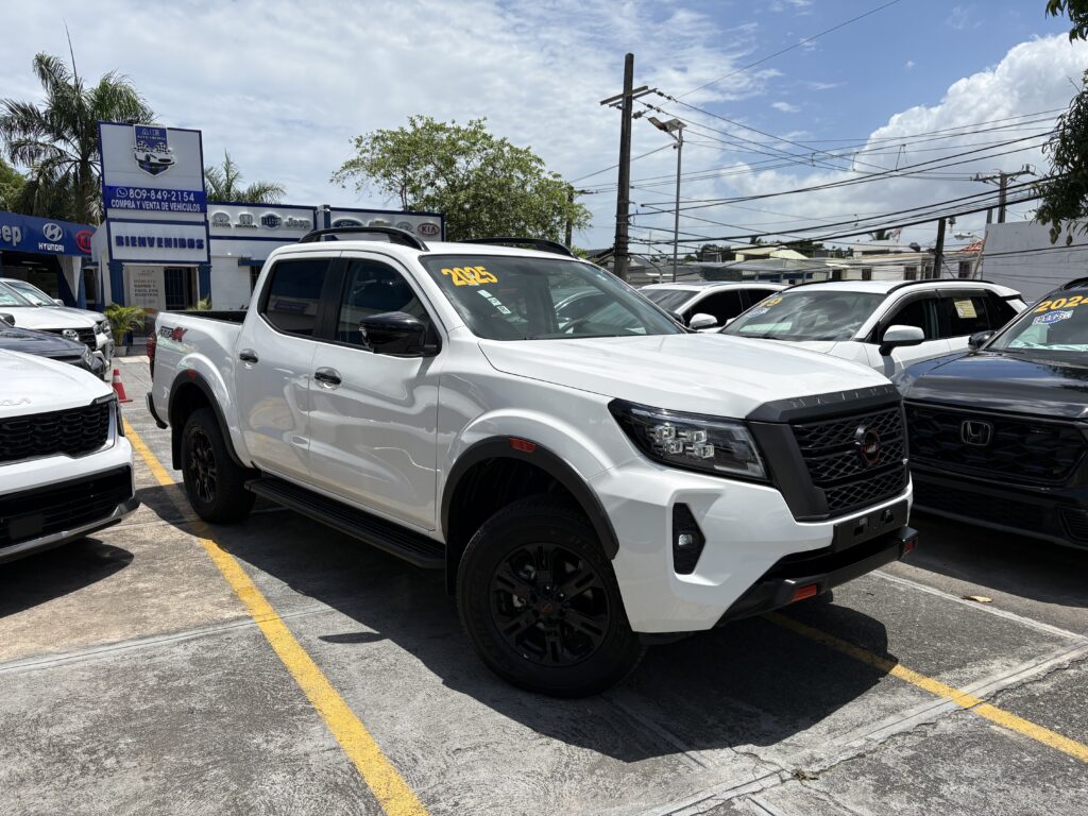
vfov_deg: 53.1
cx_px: 544
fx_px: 817
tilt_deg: -7.0
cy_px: 408
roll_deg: +0.6
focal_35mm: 26
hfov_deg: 67.3
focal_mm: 5.96
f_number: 1.6
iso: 50
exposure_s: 1/5348
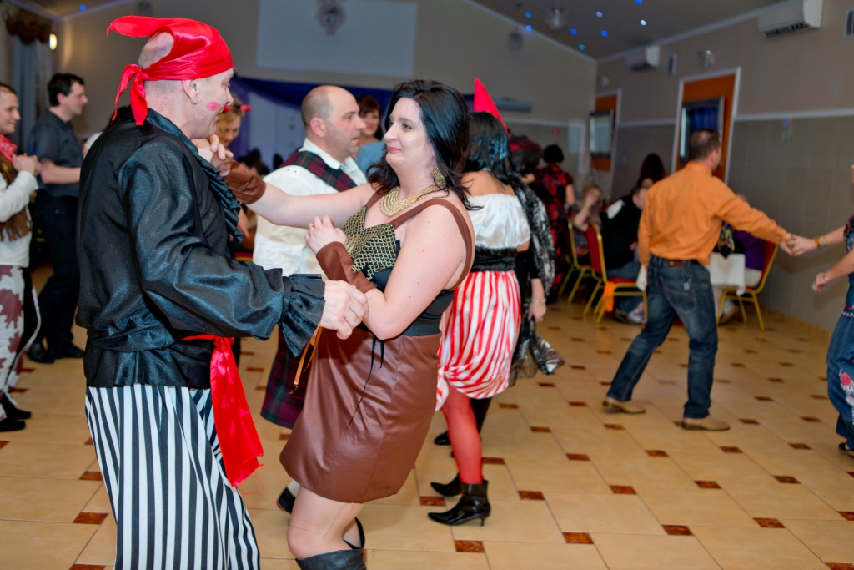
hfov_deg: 54.4
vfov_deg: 37.9
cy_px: 285
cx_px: 427
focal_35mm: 35
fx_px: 830
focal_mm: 35
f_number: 3.2
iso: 320
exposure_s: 1/320
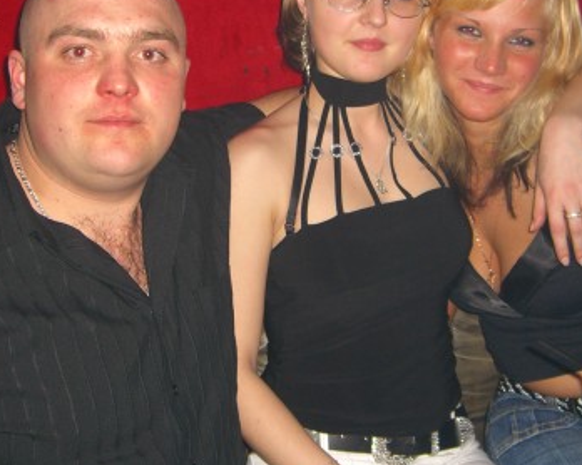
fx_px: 1102
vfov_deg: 23.7
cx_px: 291
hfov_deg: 29.6
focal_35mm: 64
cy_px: 164
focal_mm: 7.9
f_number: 2.8
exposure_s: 1/60
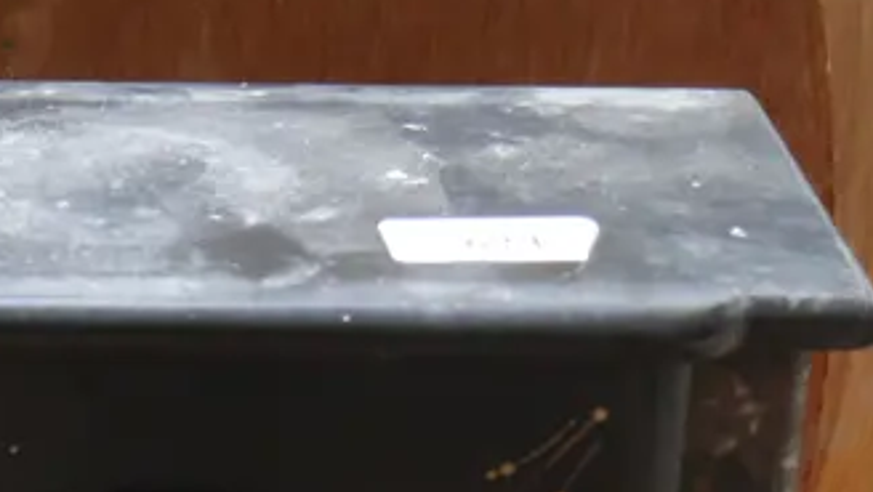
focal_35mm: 136
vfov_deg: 8.5
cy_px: 993
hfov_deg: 15.7
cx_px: 152
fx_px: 3150
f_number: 4.4
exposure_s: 1/60
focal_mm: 20
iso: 1600
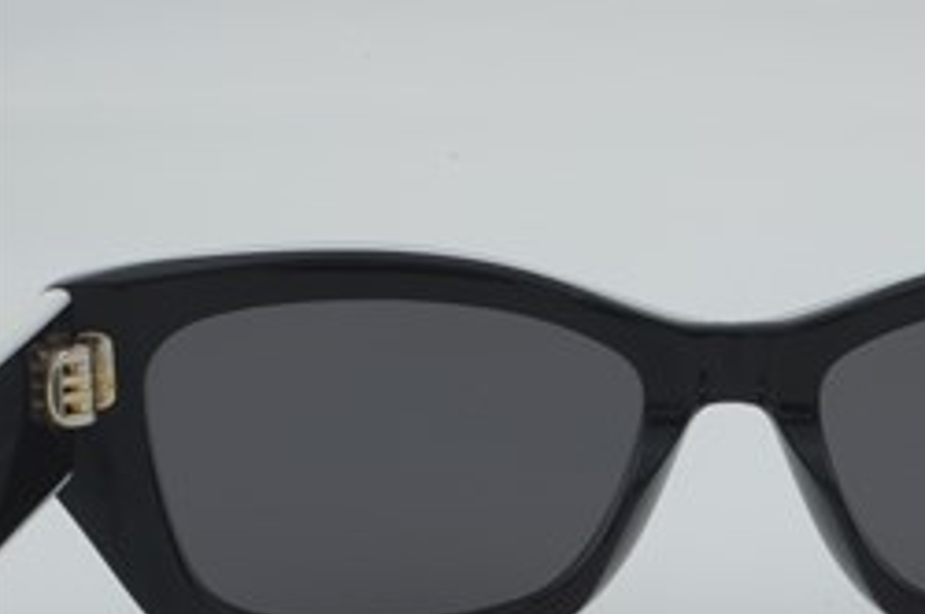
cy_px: 433
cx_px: 725
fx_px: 3079
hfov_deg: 17.0
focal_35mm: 120
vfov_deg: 11.4
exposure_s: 1/4
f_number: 29
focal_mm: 50
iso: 100
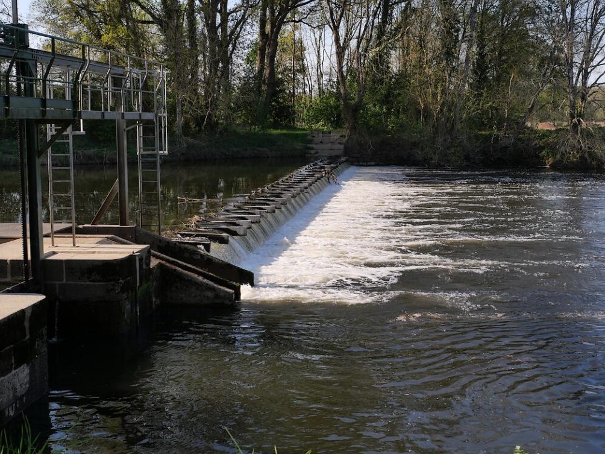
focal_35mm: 51
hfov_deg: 37.5
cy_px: 224
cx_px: 301
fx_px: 891
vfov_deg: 28.6
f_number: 4
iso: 200
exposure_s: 1/1000
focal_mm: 25
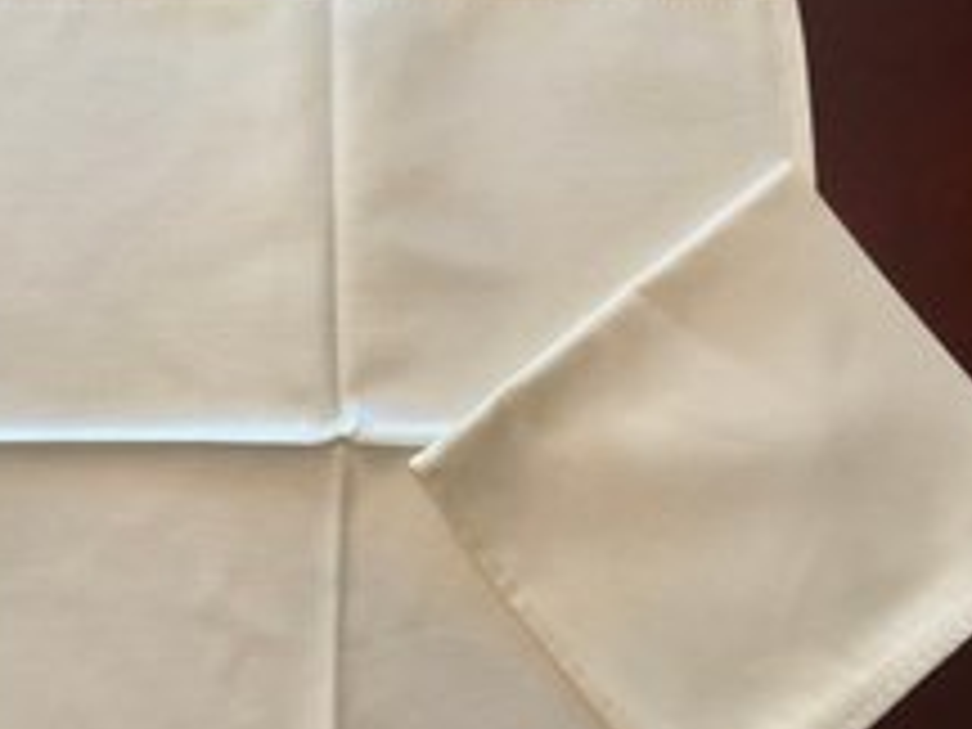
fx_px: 1292
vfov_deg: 31.4
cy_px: 443
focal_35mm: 46
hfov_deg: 41.2
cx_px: 425
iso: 125
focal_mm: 3
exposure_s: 1/60
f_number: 1.8
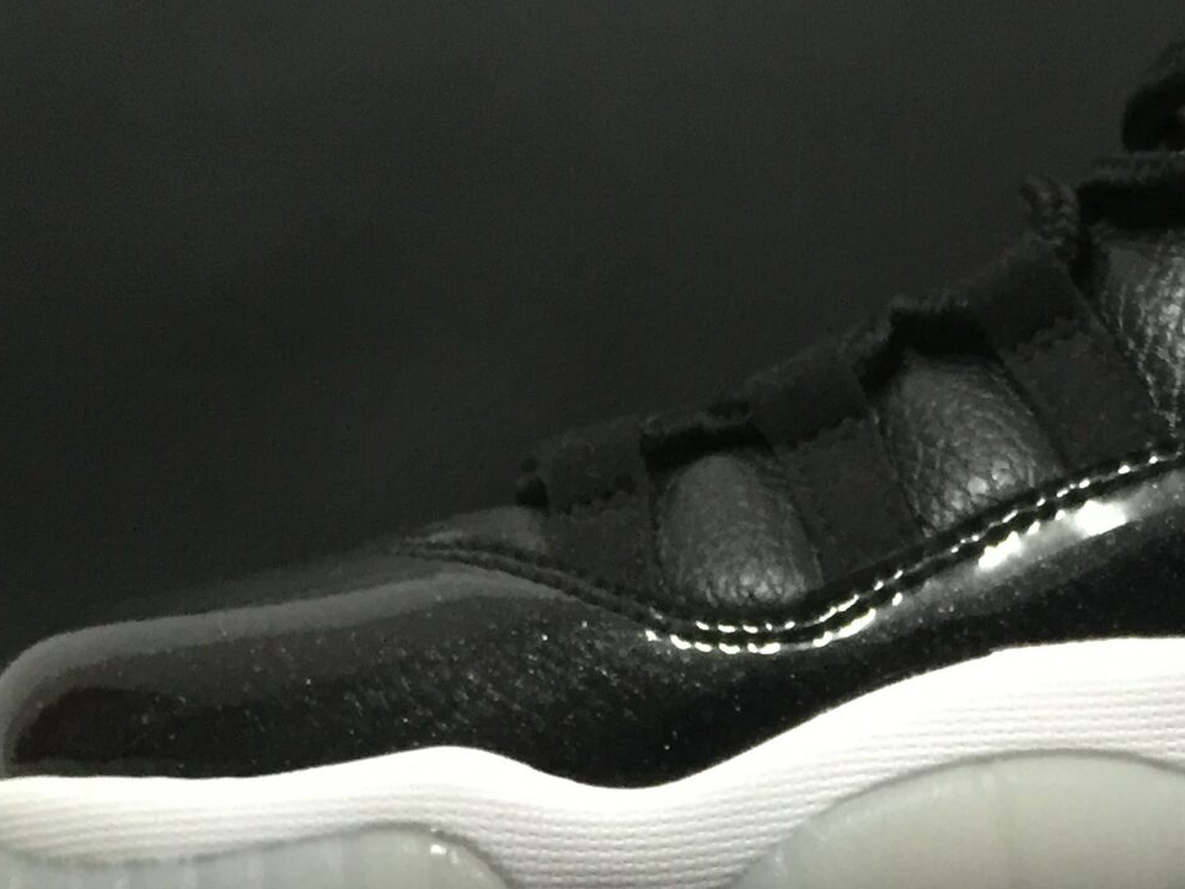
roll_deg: -1.7
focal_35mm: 77
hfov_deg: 24.5
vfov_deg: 18.1
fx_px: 2636
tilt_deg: -0.8
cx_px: 1088
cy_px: 1091
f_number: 2.2
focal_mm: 4.15
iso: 125
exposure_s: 1/4
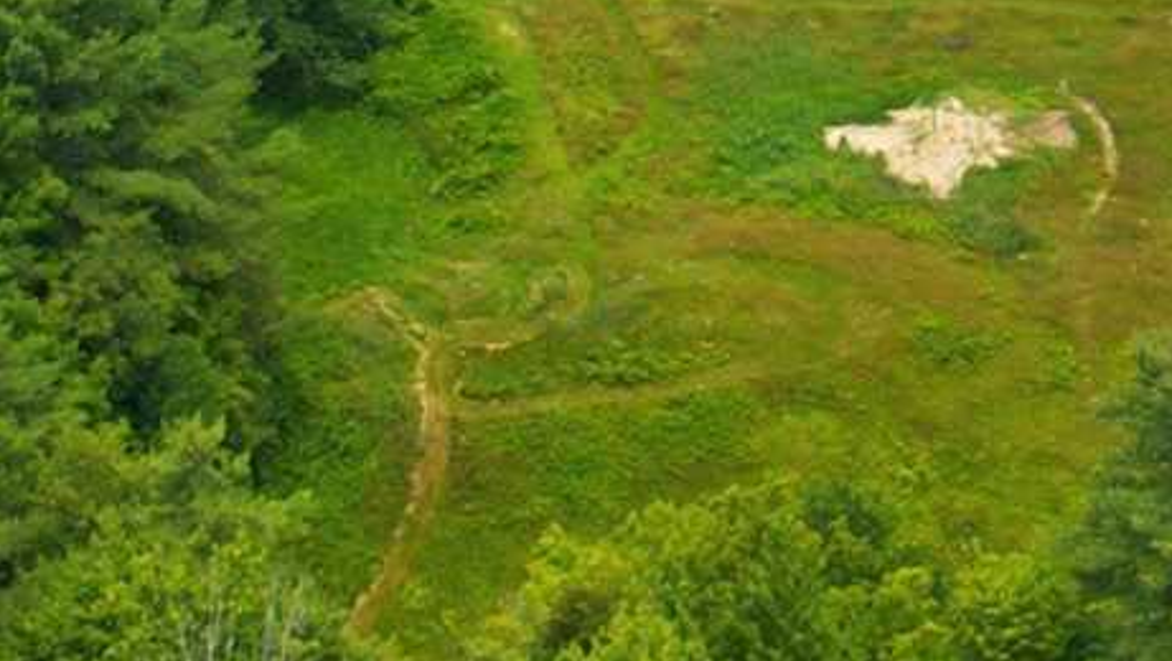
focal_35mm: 174
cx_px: 1340
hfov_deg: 12.1
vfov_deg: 6.8
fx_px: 5411
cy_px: -600
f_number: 2.8
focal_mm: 12.3
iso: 120
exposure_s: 1/2000
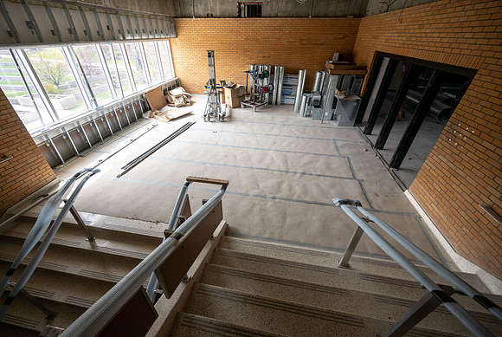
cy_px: 169
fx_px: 201
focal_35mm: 14
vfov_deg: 79.8
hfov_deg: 102.5
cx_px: 246
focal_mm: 14
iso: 160
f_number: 4
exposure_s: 1/200
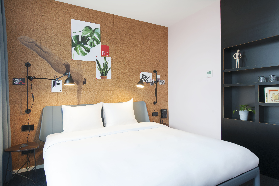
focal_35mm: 21
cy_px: 93
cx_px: 140
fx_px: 163
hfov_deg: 81.2
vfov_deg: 59.4
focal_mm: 21
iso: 200
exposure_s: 1/3
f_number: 8
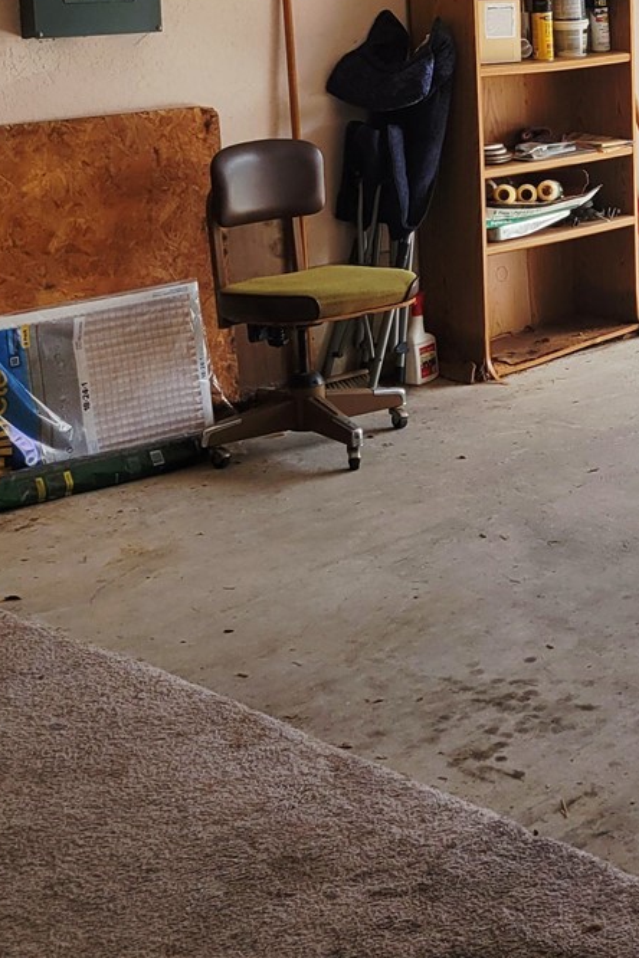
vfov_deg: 30.2
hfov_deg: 19.3
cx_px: 833
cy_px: 197
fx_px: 1730
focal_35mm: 65
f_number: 1.8
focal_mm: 5.4
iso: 40
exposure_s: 1/714
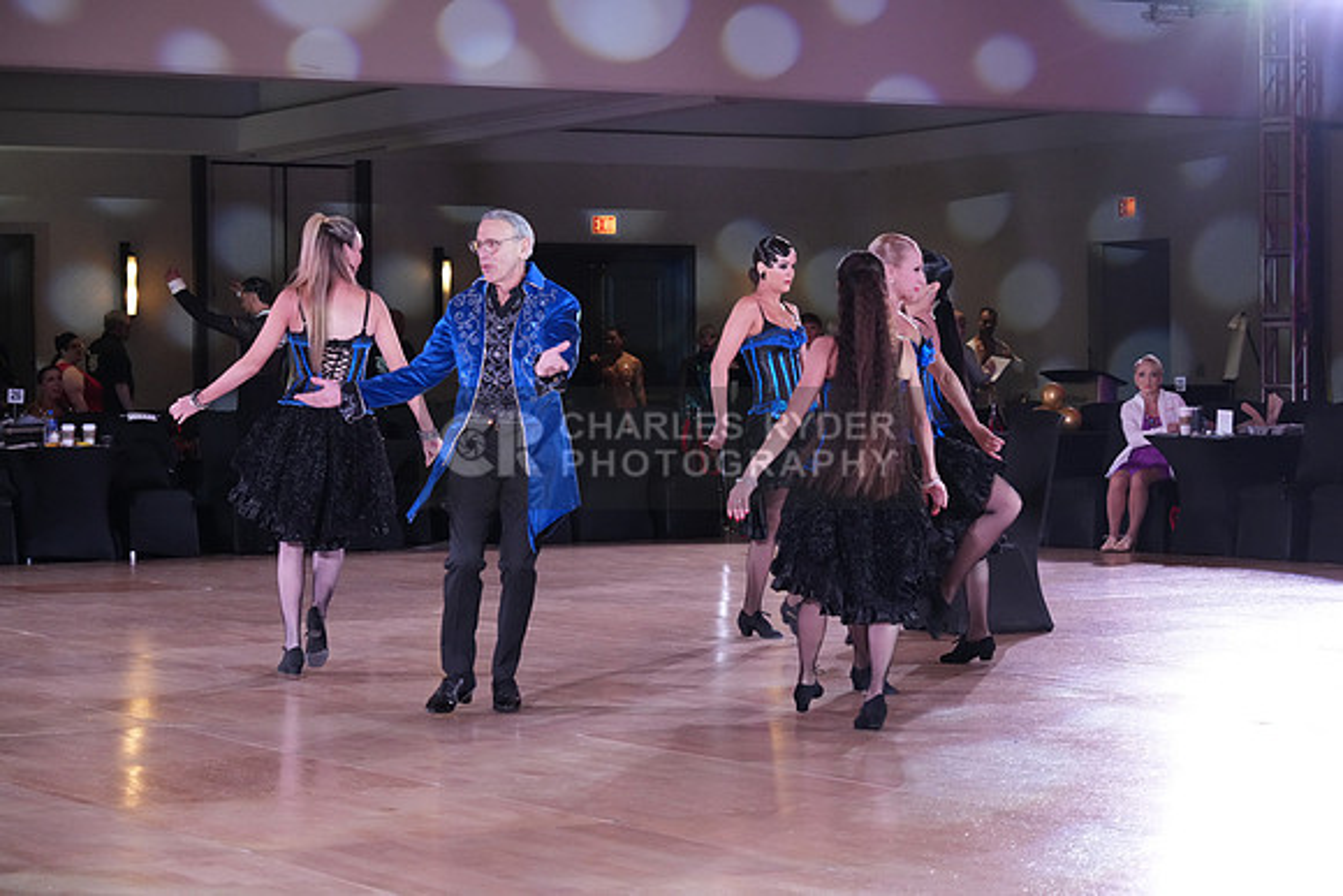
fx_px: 3209
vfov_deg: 15.9
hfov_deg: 23.6
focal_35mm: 86
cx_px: 672
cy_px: 448
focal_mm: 86
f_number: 5.6
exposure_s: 1/250
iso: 5000
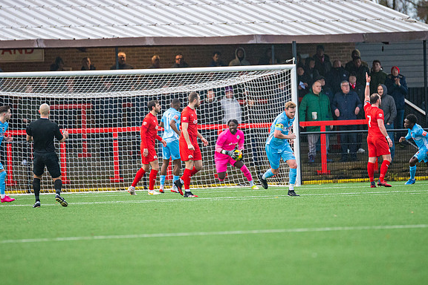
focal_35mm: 453
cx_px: 214
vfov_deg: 3.0
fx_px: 5385
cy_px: 143
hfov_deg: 4.6
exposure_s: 1/1600
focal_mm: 300
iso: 1600
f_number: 2.8
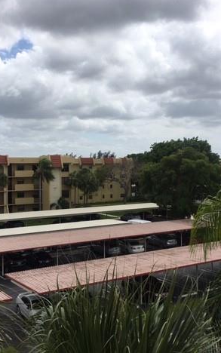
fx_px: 404
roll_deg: +1.6
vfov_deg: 47.2
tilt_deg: -0.3
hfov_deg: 30.6
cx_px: 113
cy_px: 173
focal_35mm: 42
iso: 25
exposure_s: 1/3077
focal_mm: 4.15
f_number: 2.2
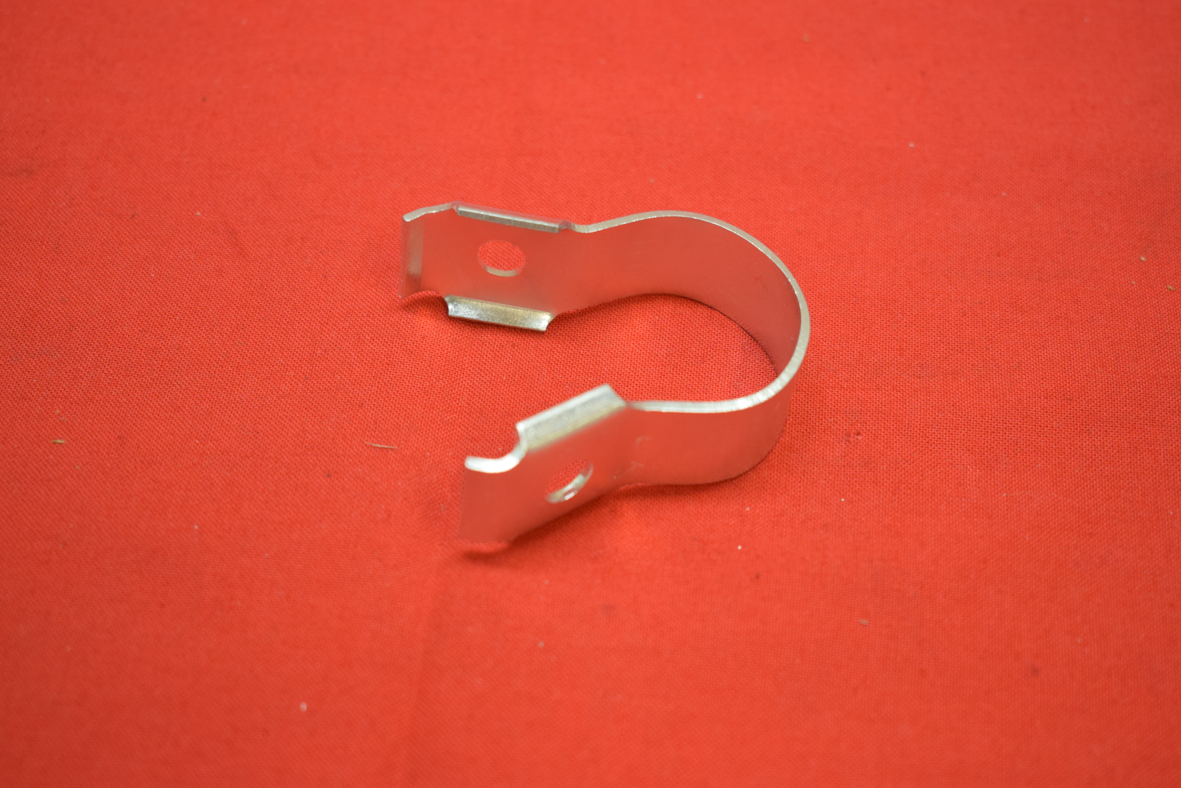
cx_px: 590
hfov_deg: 33.4
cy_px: 394
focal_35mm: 60
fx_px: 1969
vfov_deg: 22.6
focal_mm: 40
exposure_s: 1/60
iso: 800
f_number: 5
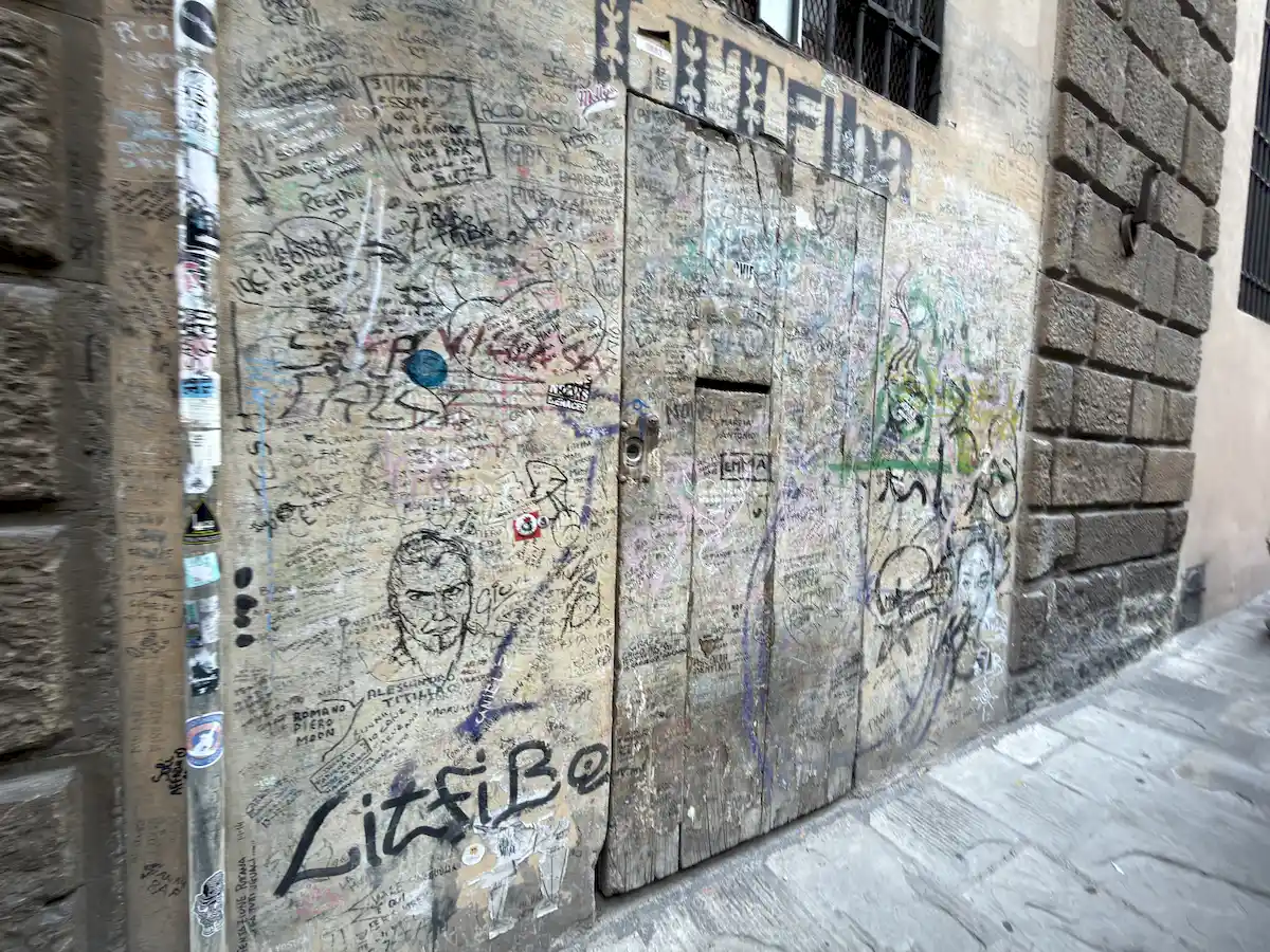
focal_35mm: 14
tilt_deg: -1.4
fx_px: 514
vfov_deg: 85.7
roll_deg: -1.9
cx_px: 635
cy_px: 476
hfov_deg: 102.1
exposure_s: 1/33
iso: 64
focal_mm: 2.22
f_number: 2.2
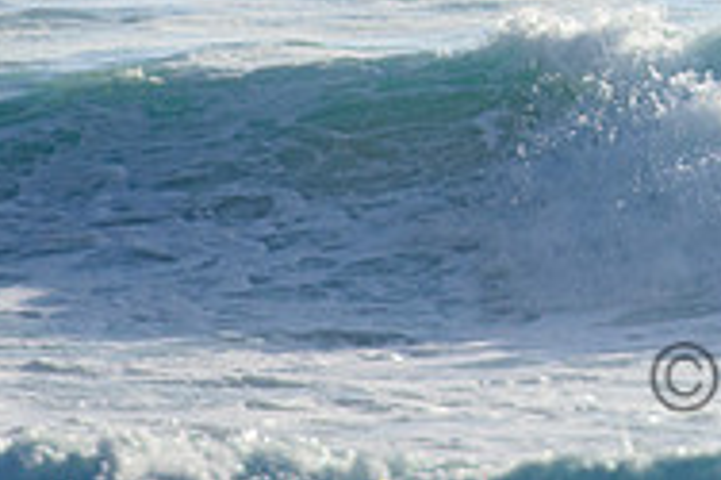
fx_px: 36078
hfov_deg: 1.1
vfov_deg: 0.8
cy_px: -259
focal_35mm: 1803
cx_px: 947
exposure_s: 1/2000
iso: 280
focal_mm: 390
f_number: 5.6
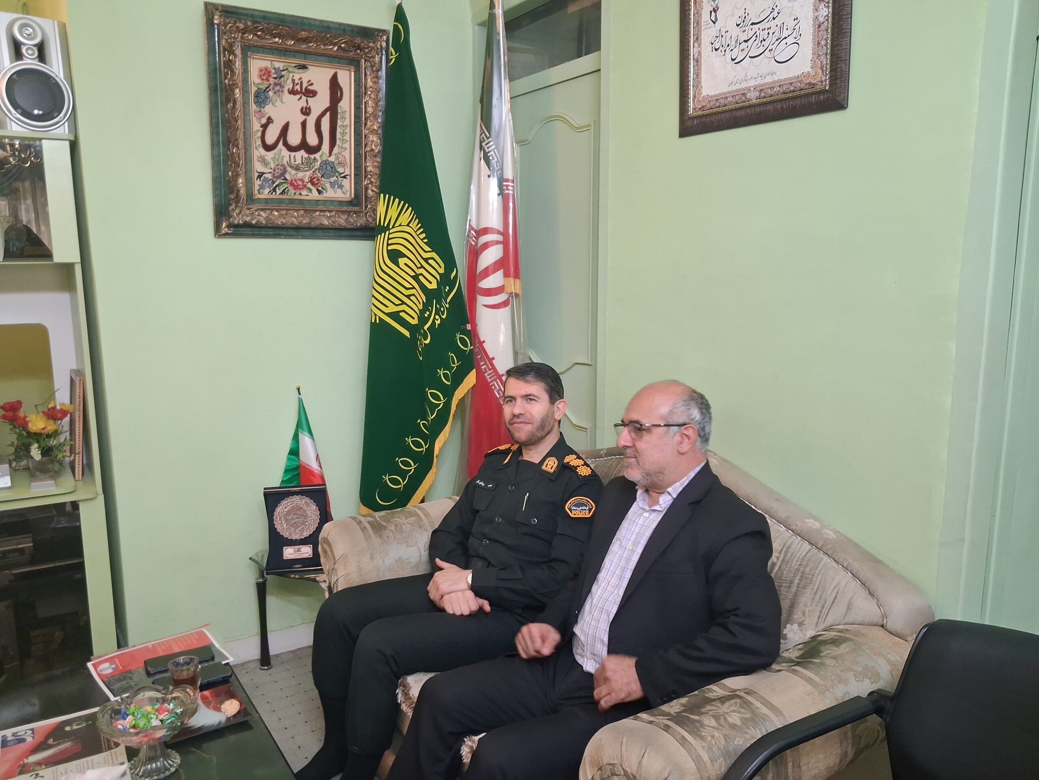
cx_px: 520
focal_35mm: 27
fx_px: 810
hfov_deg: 65.3
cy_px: 390
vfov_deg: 51.4
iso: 400
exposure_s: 1/33
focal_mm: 4
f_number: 1.8
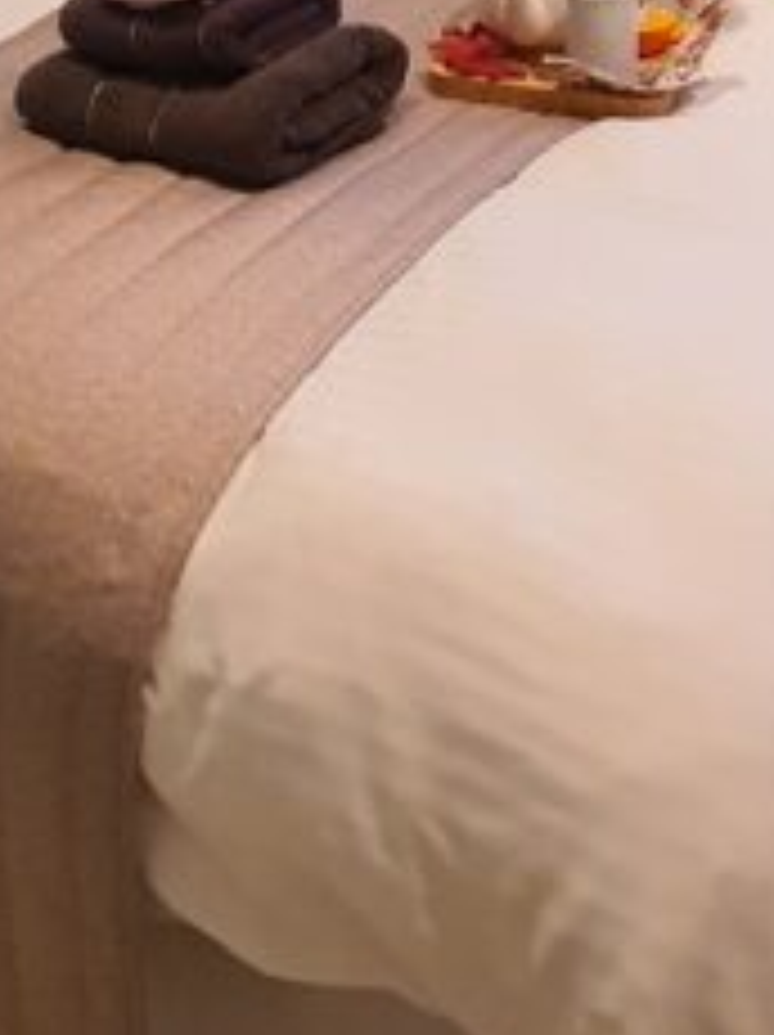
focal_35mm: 58
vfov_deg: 28.0
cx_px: 302
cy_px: -279
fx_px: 1732
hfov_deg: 25.1
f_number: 2.2
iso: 320
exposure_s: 1/50
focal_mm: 1.8
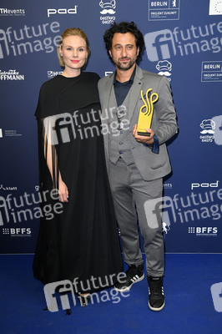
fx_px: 371
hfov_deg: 33.3
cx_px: 111
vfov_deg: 48.5
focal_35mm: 40
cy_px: 167
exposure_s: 1/200
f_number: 5
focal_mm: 40
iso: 800
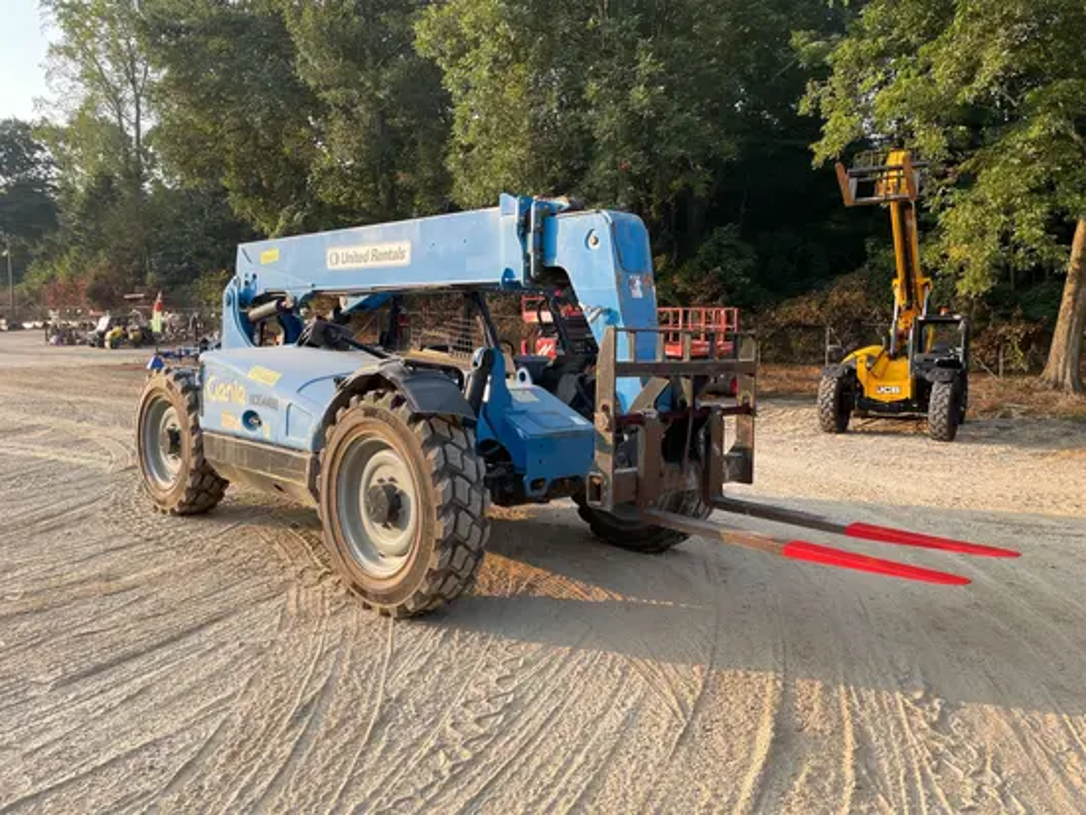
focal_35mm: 26
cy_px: 408
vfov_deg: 53.1
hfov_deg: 67.3
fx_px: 816
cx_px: 543
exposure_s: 1/430
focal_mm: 4.2
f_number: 1.6
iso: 32
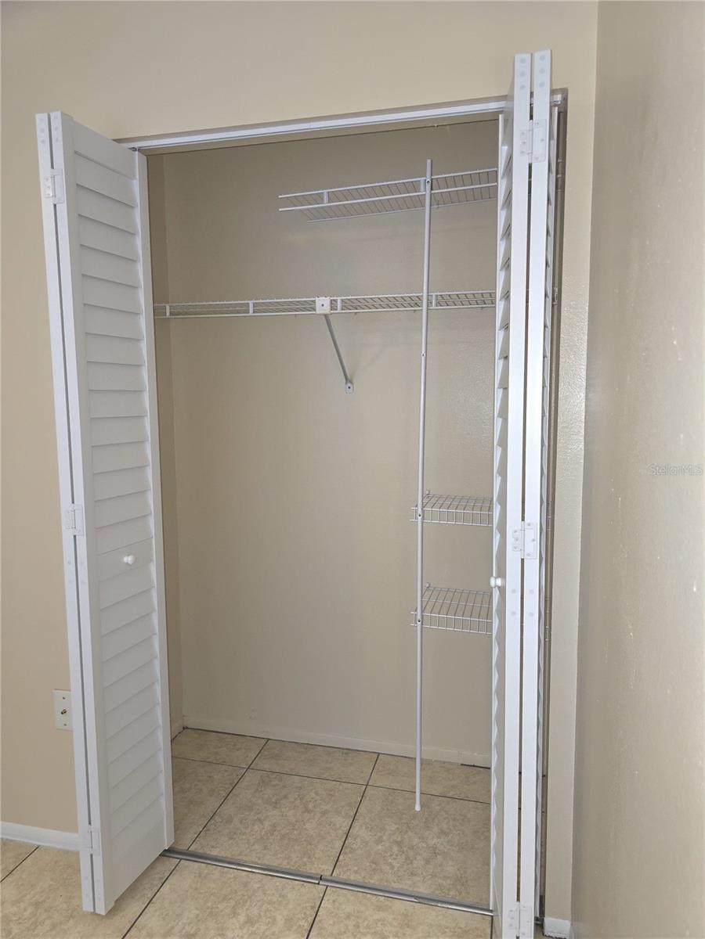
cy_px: 470
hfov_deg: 58.9
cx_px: 352
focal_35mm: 23
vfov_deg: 73.9
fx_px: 625
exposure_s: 1/40
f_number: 1.7
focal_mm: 6.3
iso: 125
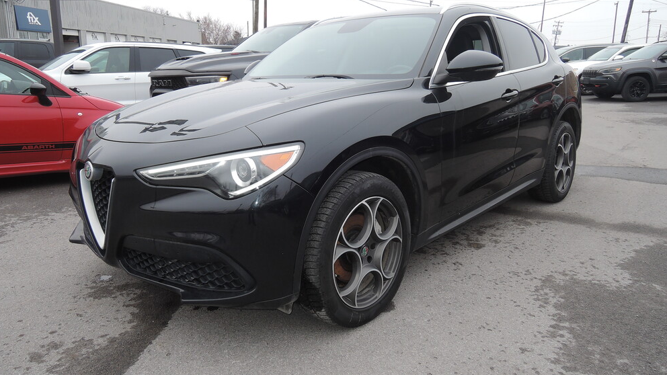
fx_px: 478
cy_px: 168
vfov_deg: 42.8
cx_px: 326
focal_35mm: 27
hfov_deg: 69.9
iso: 80
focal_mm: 5.1
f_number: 2.8
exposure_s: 1/500
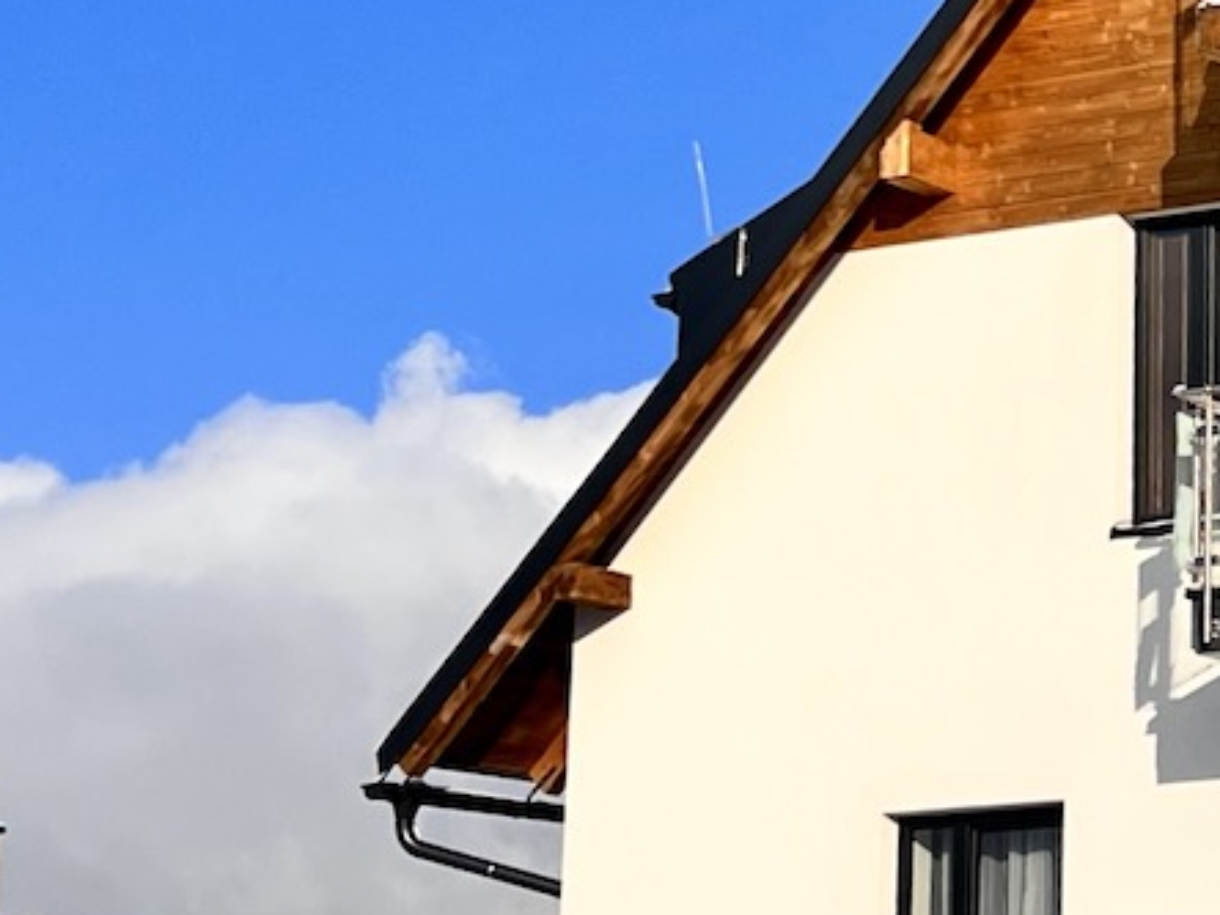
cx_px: 1528
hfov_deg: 16.1
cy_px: 332
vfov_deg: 12.7
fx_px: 4124
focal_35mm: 117
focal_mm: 5.7
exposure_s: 1/7463
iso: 50
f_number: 1.5
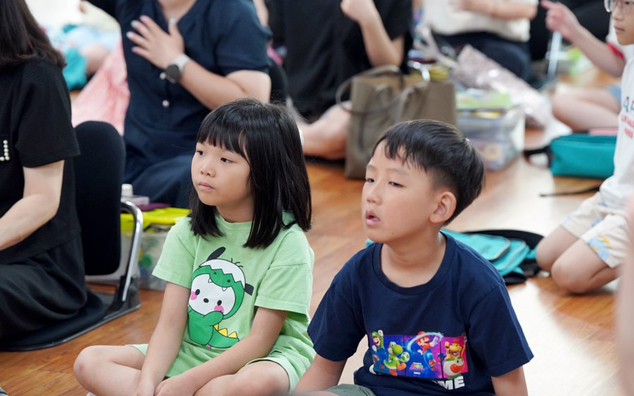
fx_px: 2281
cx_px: 318
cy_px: 208
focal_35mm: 132
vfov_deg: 9.9
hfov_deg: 15.8
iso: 3200
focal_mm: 129
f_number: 4
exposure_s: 1/160
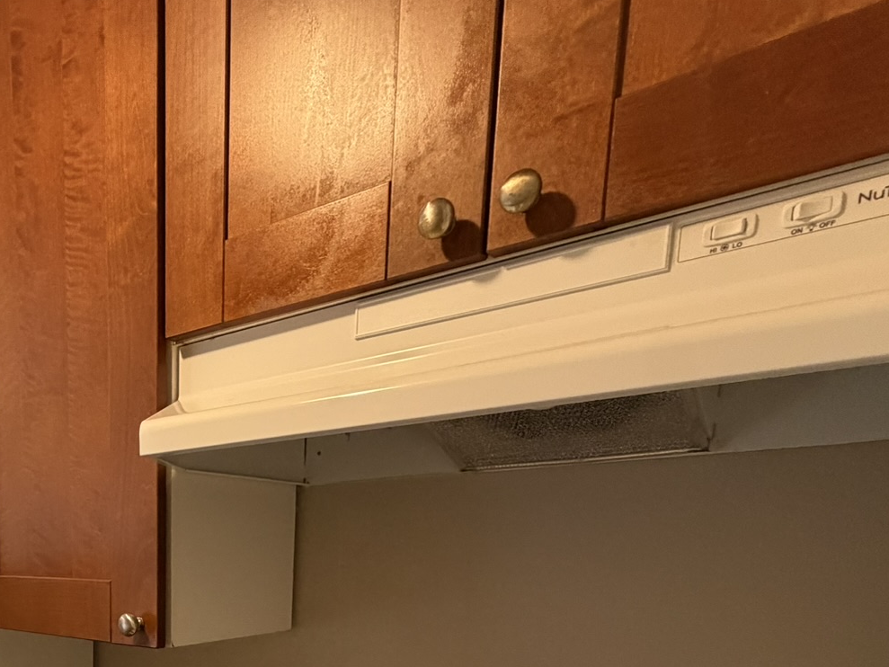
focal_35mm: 29
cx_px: 135
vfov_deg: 41.3
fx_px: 745
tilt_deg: -11.6
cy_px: 682
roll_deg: -1.5
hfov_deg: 55.6
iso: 500
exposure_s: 1/60
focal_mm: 2.22
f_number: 2.2
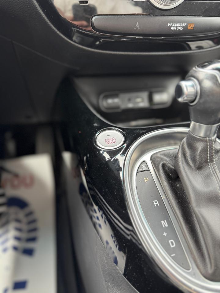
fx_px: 203
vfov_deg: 71.6
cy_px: 146
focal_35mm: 24
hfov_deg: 56.8
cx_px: 110
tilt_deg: -32.2
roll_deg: +0.8
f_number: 1.78
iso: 250
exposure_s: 1/60
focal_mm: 6.76
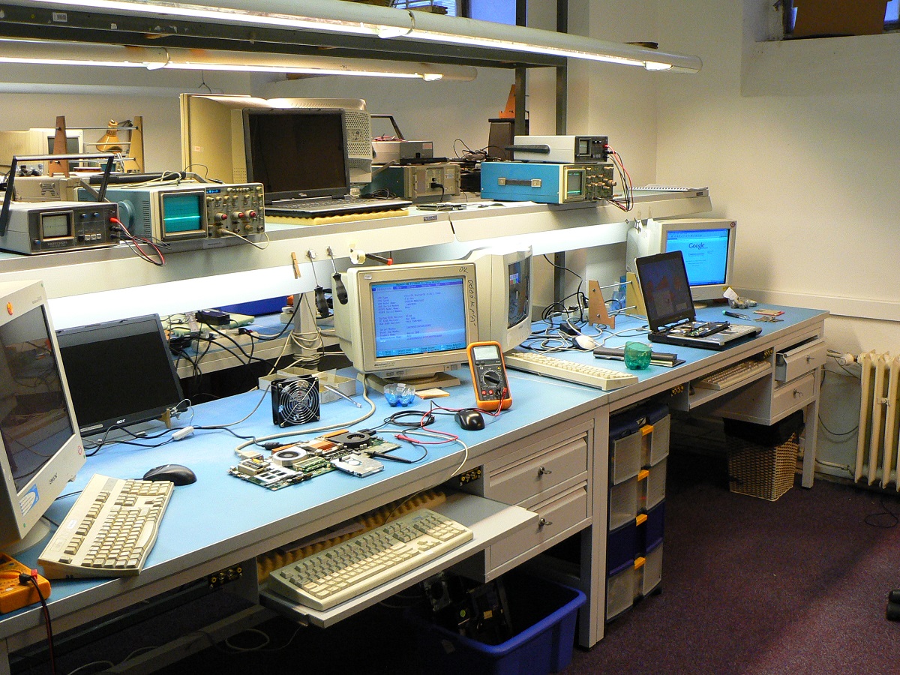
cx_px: 450
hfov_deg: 51.4
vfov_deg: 39.7
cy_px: 338
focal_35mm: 36
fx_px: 936
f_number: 3.2
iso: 200
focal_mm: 6
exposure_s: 1/60
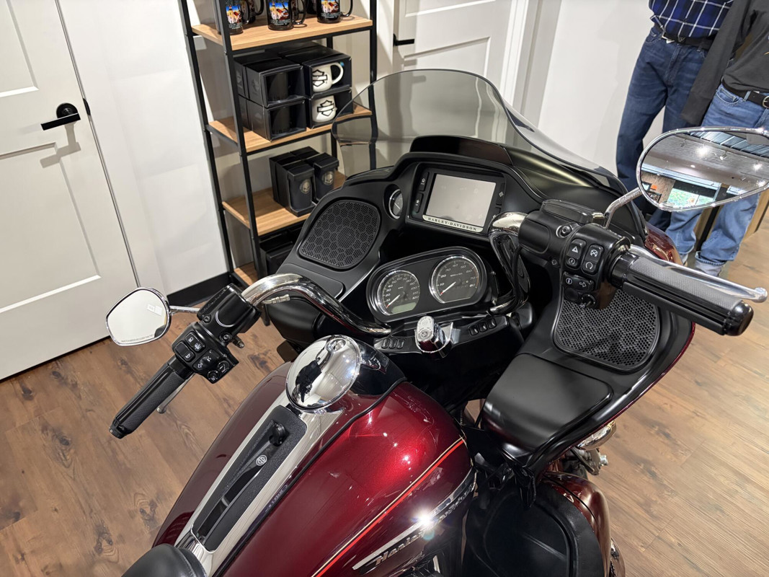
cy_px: 288
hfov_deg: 67.3
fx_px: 578
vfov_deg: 53.1
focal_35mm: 26
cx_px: 384
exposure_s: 1/40
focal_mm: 5.96
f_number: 1.6
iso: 400
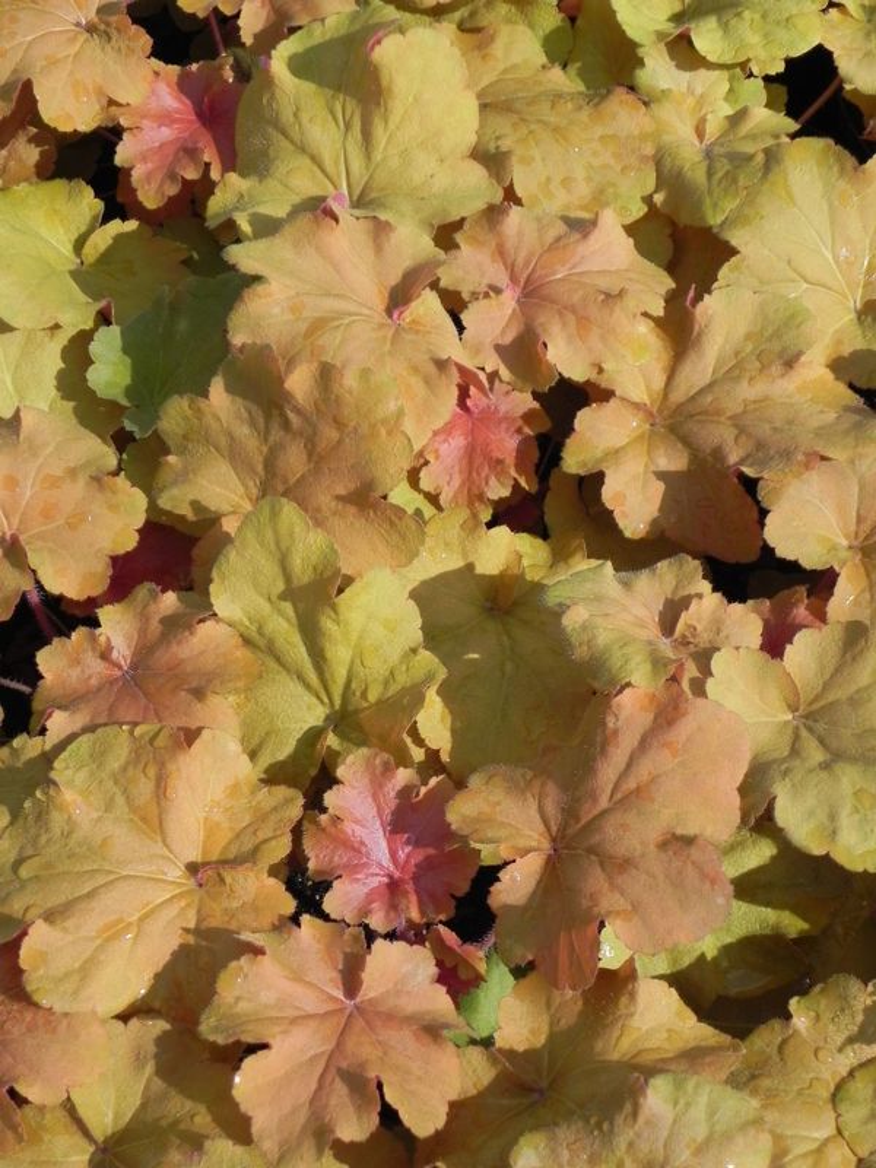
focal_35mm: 75
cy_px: 584
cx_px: 438
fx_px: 2531
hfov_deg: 19.6
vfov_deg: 26.0
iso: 160
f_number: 4
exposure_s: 1/1000
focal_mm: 13.4
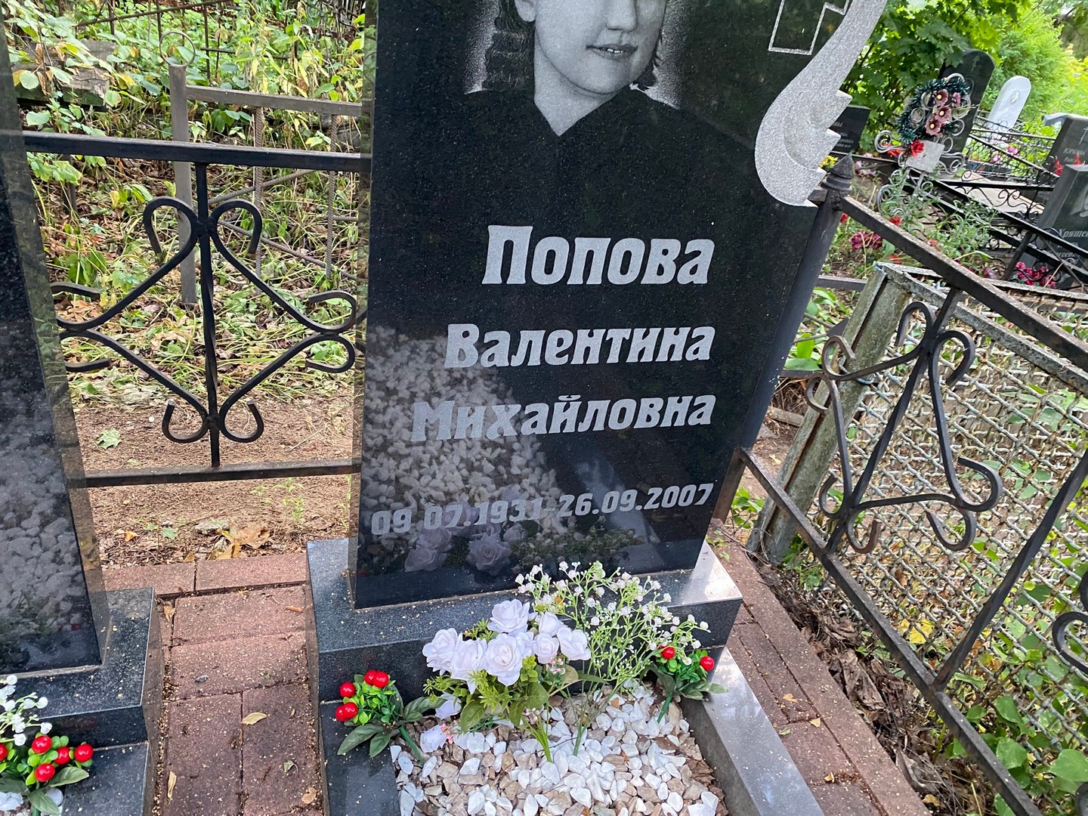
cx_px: 544
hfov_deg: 67.3
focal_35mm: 26
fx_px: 817
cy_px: 408
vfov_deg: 53.1
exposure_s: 1/60
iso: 250
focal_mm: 4.25
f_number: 1.8
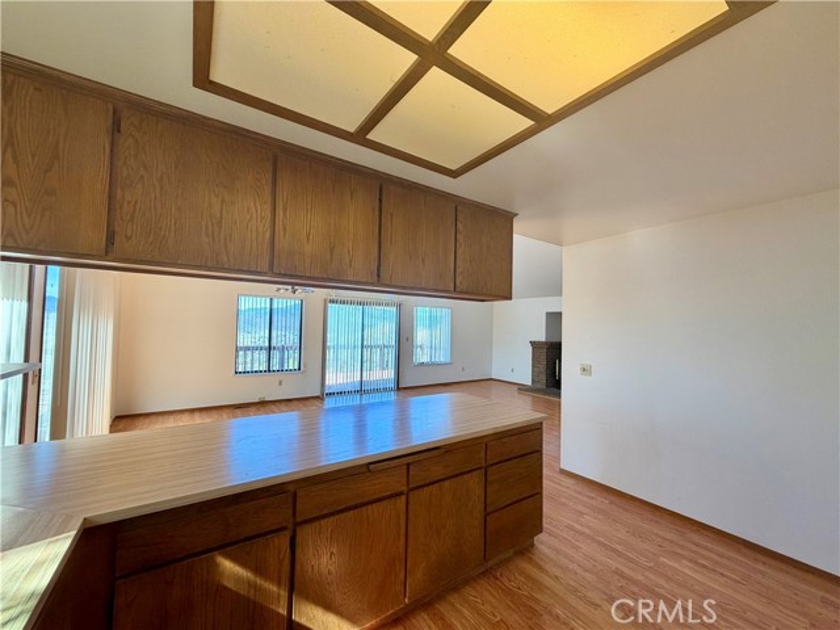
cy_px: 315
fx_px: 340
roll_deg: -0.7
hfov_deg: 102.1
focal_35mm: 14
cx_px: 420
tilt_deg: +1.3
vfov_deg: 85.7
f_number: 2.2
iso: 80
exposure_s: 1/120
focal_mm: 2.22
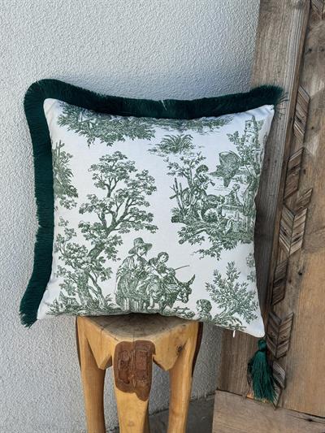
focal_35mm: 48
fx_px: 601
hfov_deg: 30.3
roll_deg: -1.5
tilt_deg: -23.7
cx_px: 162
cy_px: 216
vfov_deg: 39.6
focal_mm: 6.76
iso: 64
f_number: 1.78
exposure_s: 1/1818
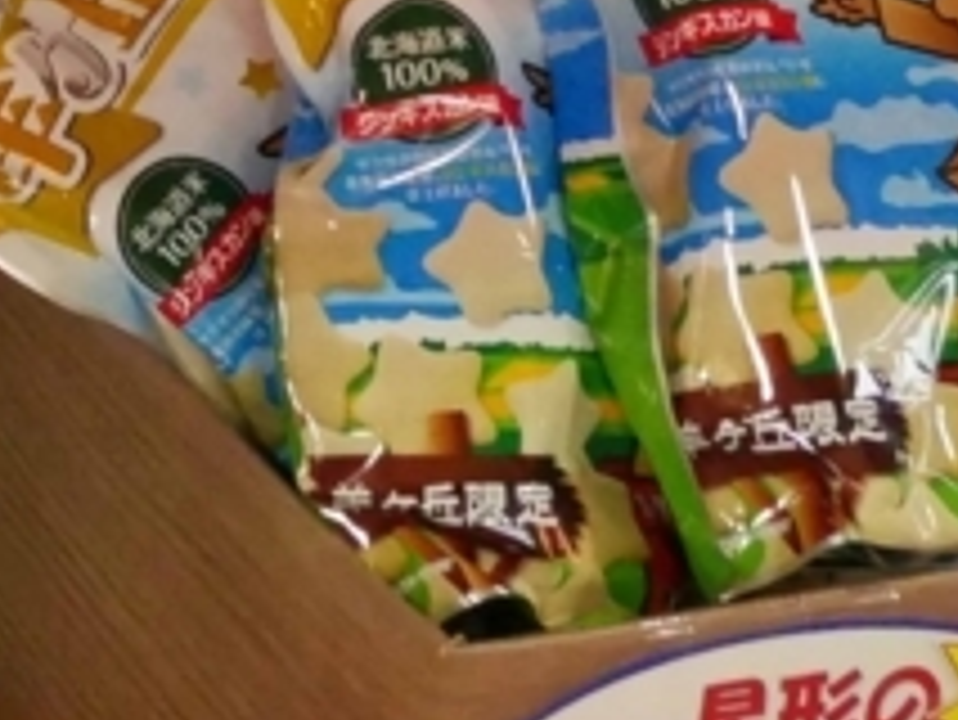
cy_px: -497
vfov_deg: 9.9
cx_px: -391
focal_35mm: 144
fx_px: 3987
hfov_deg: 13.1
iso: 6400
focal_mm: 15
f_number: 2.8
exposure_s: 1/320
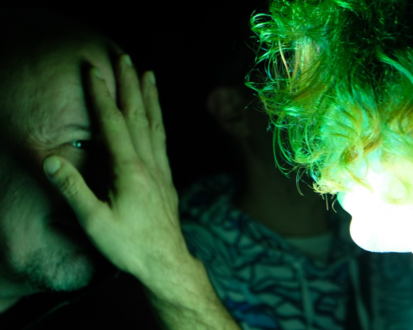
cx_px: 226
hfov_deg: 19.0
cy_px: 140
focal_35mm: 101
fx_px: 1235
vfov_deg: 15.2
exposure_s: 1/20
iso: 640
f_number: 4
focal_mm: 42.5
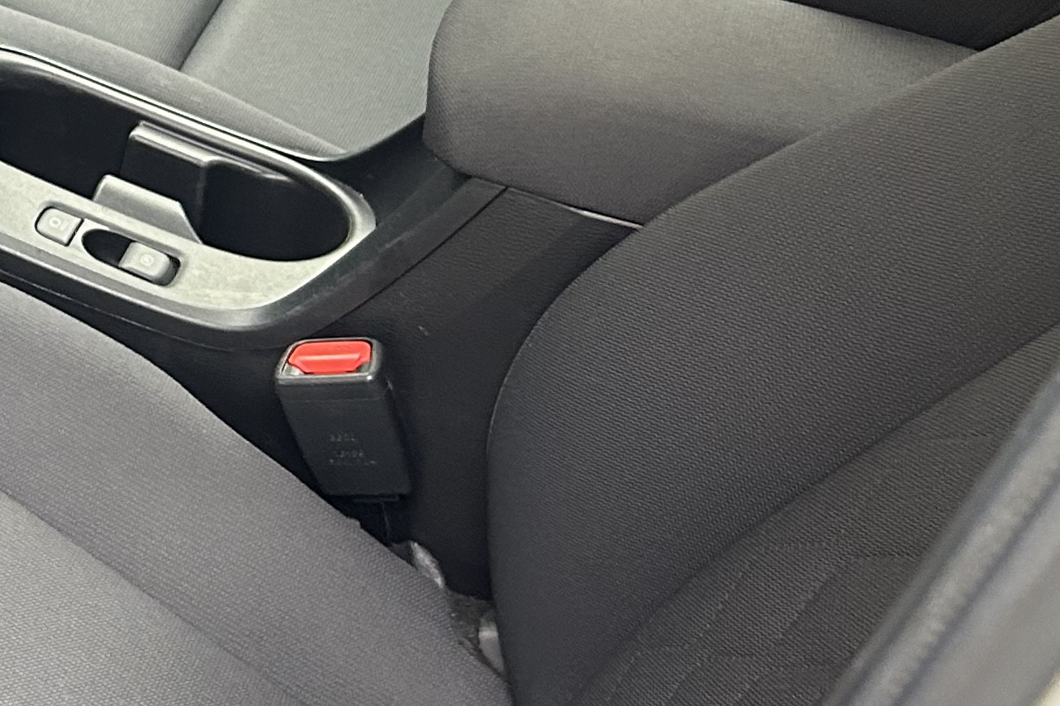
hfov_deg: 21.2
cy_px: 0
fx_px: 2502
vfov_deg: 15.8
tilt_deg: -30.6
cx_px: -387
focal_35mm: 85
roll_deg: +4.2
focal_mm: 5.7
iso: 200
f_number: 1.5
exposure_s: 1/60
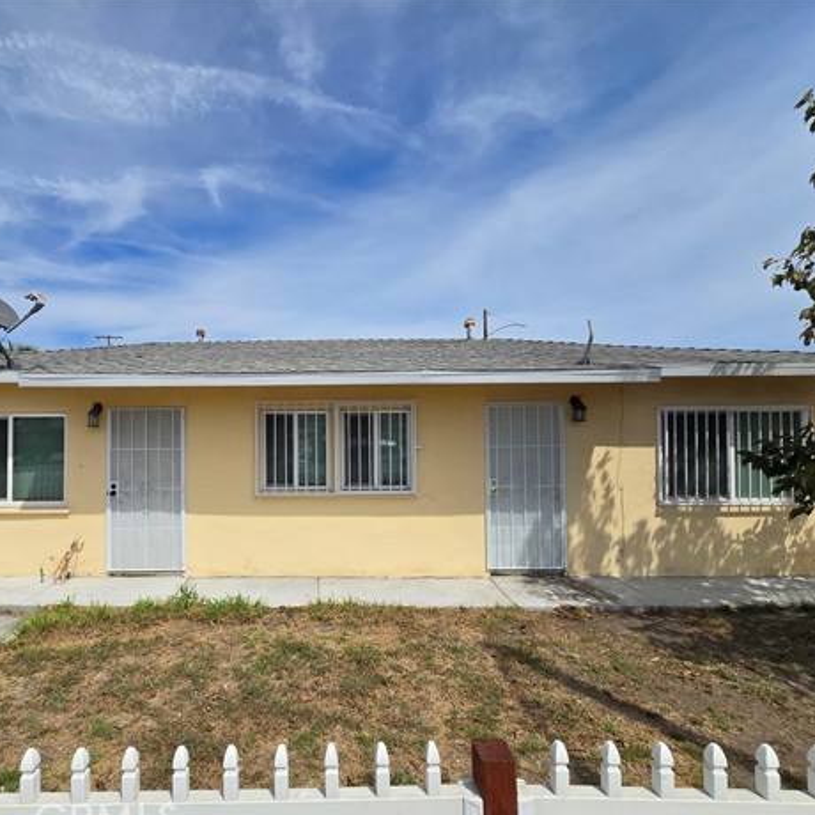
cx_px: 312
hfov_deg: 85.9
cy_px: 420
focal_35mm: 16
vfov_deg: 87.4
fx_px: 426
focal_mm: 2.2
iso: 50
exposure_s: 1/4291
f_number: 2.2
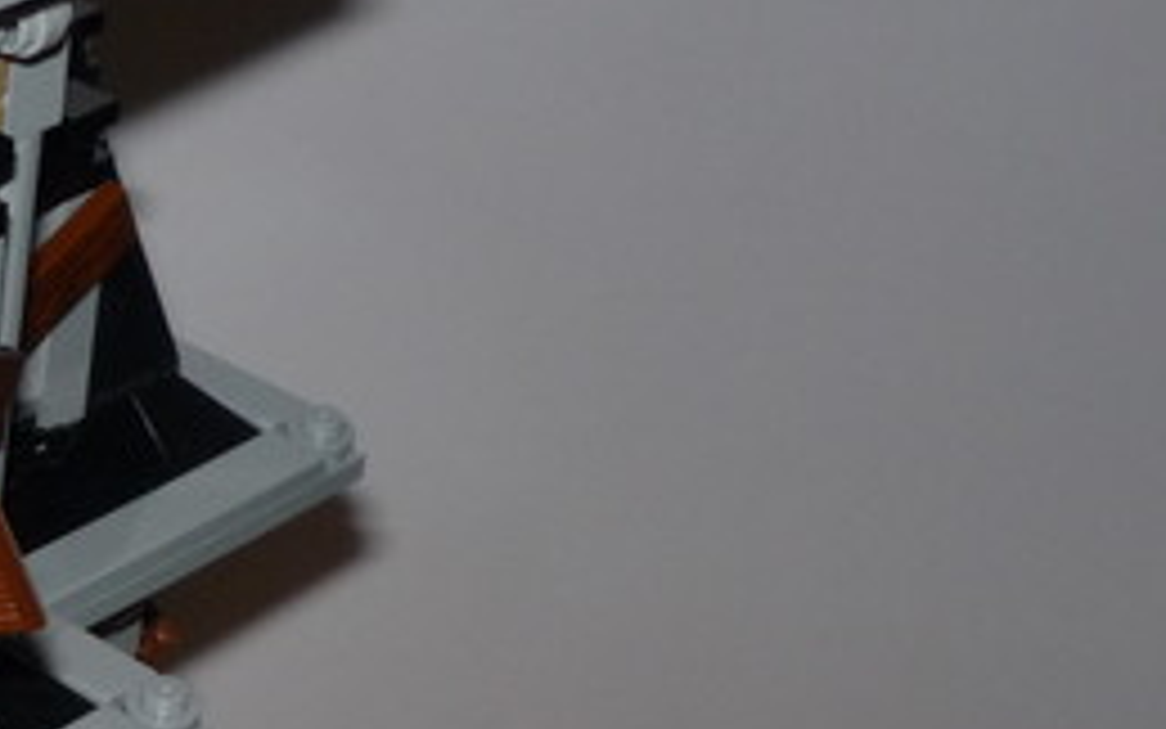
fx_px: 3751
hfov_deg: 16.1
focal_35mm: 118
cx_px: -626
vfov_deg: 11.0
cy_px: 682
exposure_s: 1/30
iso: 100
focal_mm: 5.2
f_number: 4
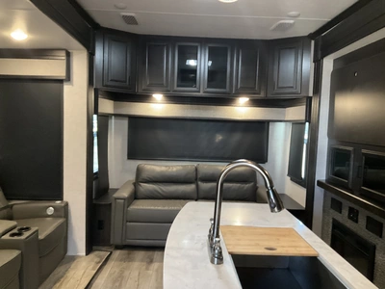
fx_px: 323
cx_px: 192
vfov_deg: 48.2
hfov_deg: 61.7
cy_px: 144
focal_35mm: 29
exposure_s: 1/37
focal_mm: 3
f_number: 1.8
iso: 320
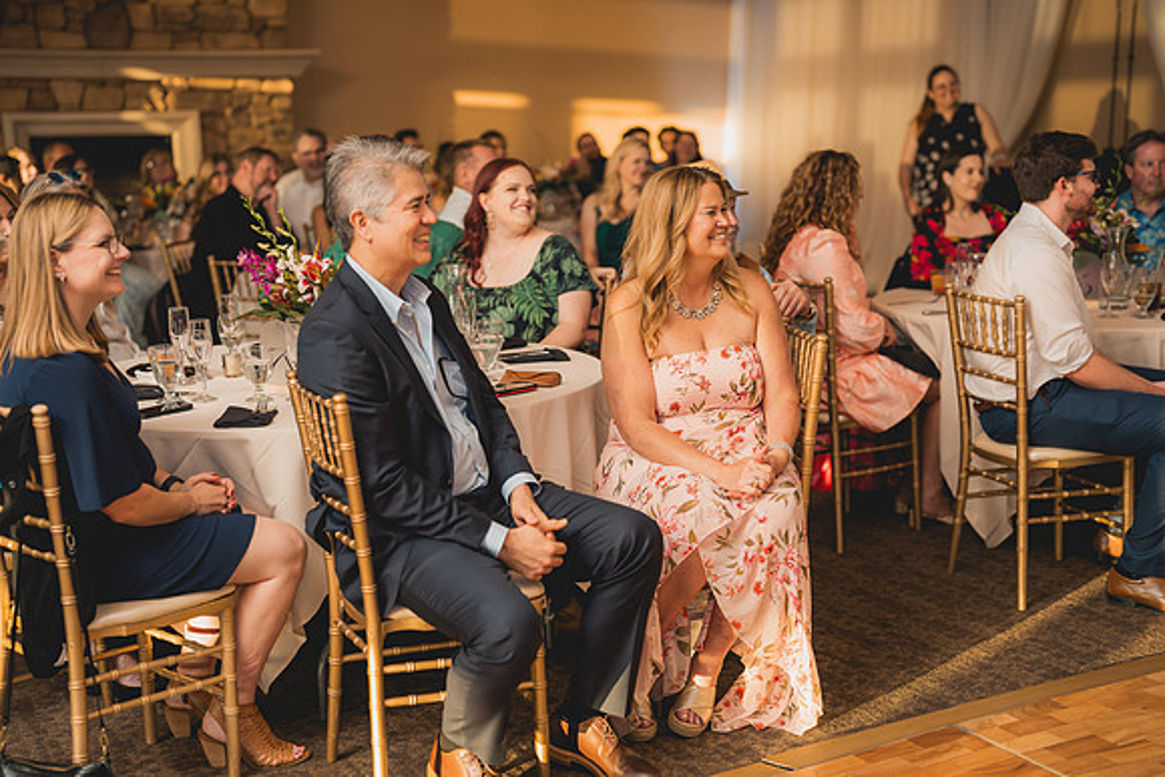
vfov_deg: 27.0
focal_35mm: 50
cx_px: 582
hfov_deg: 39.6
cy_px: 388
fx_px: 1618
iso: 125
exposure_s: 1/250
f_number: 1.8
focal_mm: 50
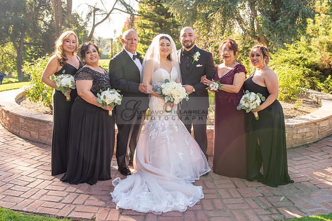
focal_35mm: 38
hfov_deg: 50.9
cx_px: 164
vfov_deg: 35.2
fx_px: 349
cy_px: 98
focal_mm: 31
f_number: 5.6
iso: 200
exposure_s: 1/250
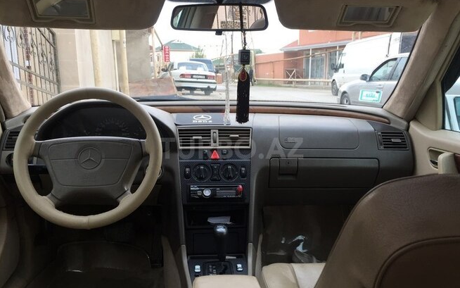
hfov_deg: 61.2
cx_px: 231
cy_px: 148
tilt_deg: -11.2
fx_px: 389
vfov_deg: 40.6
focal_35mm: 31
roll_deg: -0.2
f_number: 2.2
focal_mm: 4.15
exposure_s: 1/100
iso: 50
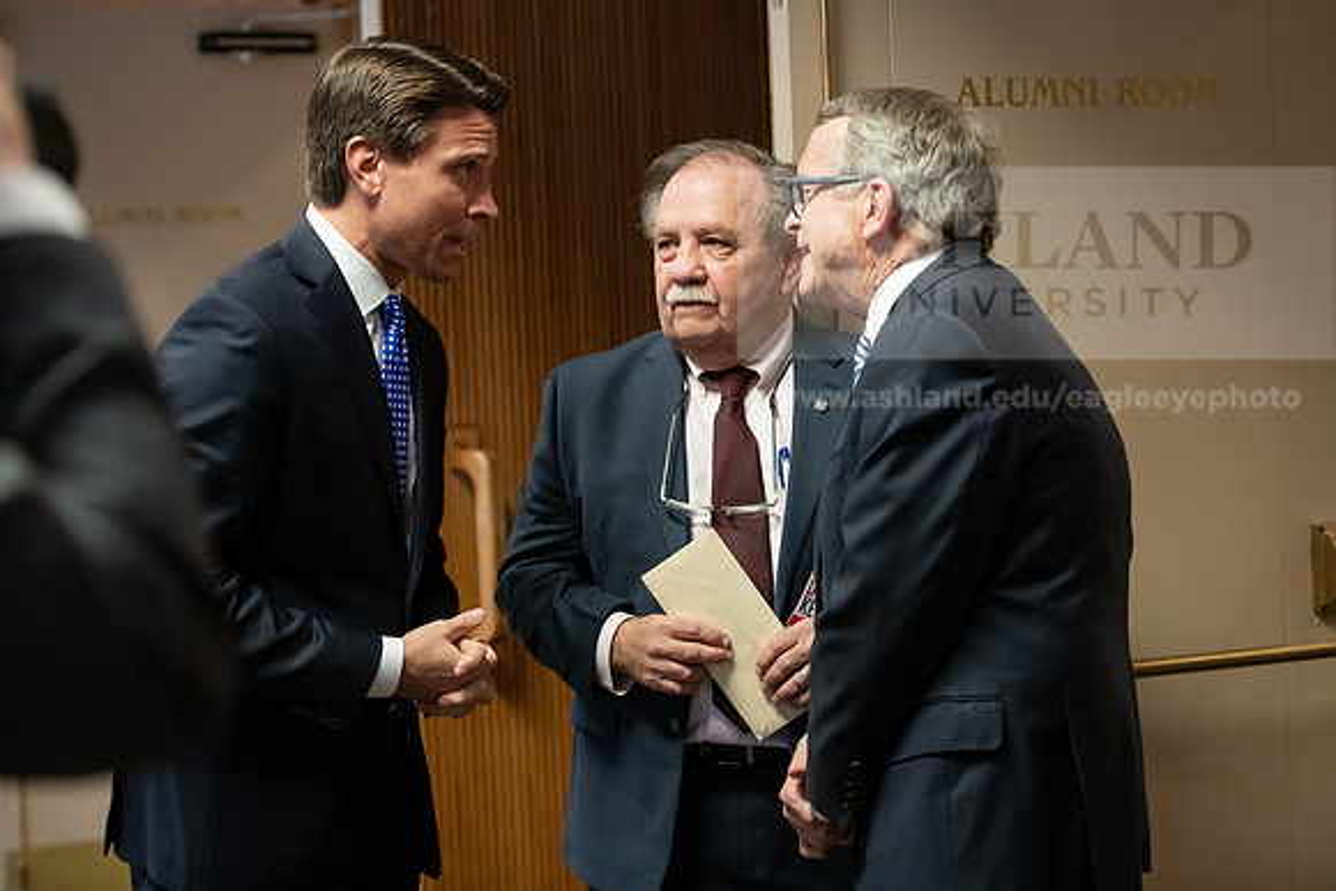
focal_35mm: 70
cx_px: 668
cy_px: 446
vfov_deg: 19.5
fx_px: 2598
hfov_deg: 28.8
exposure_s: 1/200
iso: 4000
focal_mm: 70
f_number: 3.2
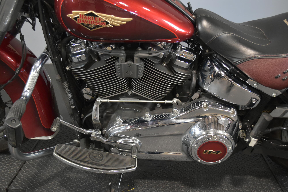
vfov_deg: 34.2
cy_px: 96
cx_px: 144
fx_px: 312
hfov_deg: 49.5
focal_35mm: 39
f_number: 4.2
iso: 1600
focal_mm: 26
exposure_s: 1/30
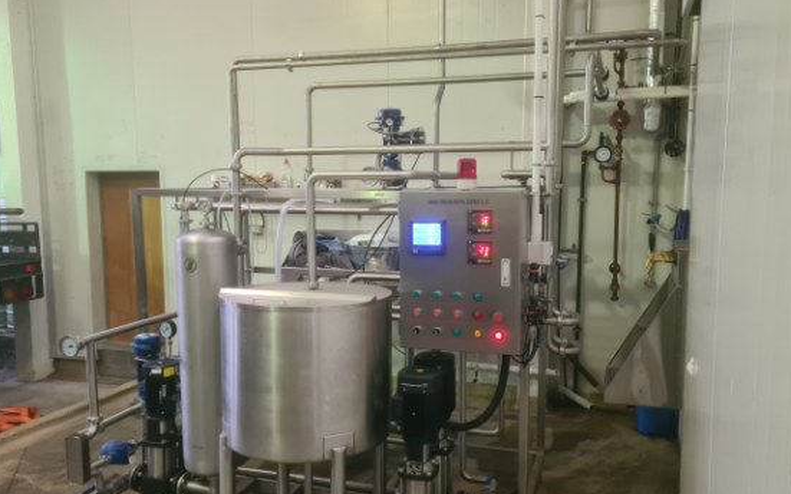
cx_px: 385
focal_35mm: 32
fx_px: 690
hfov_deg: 59.7
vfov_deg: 39.4
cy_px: 269
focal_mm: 5.4
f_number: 1.8
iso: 500
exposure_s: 1/50
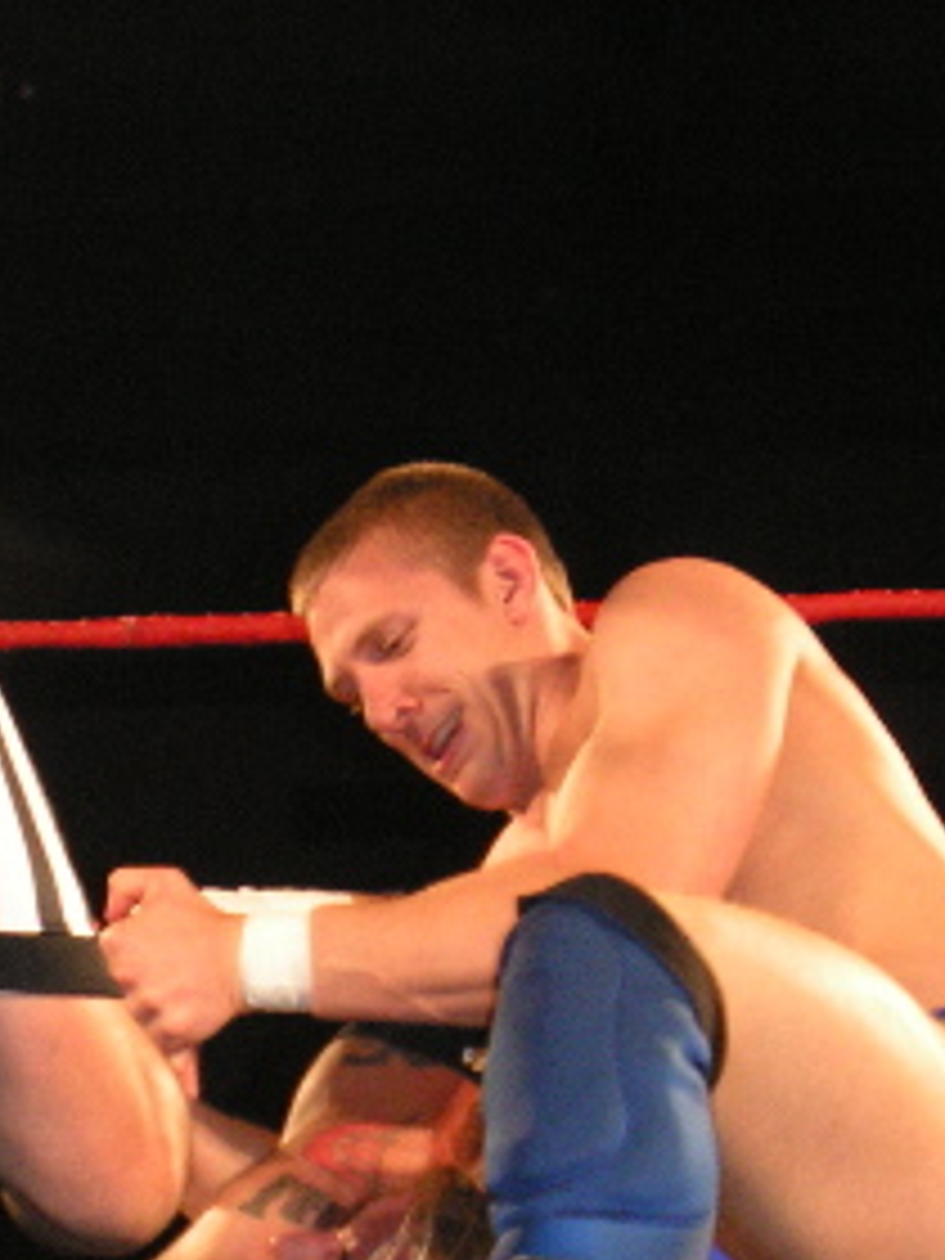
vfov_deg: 18.1
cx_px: 448
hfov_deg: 13.8
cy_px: 1094
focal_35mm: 107
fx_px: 3895
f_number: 3.2
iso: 200
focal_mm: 9.2
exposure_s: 1/60
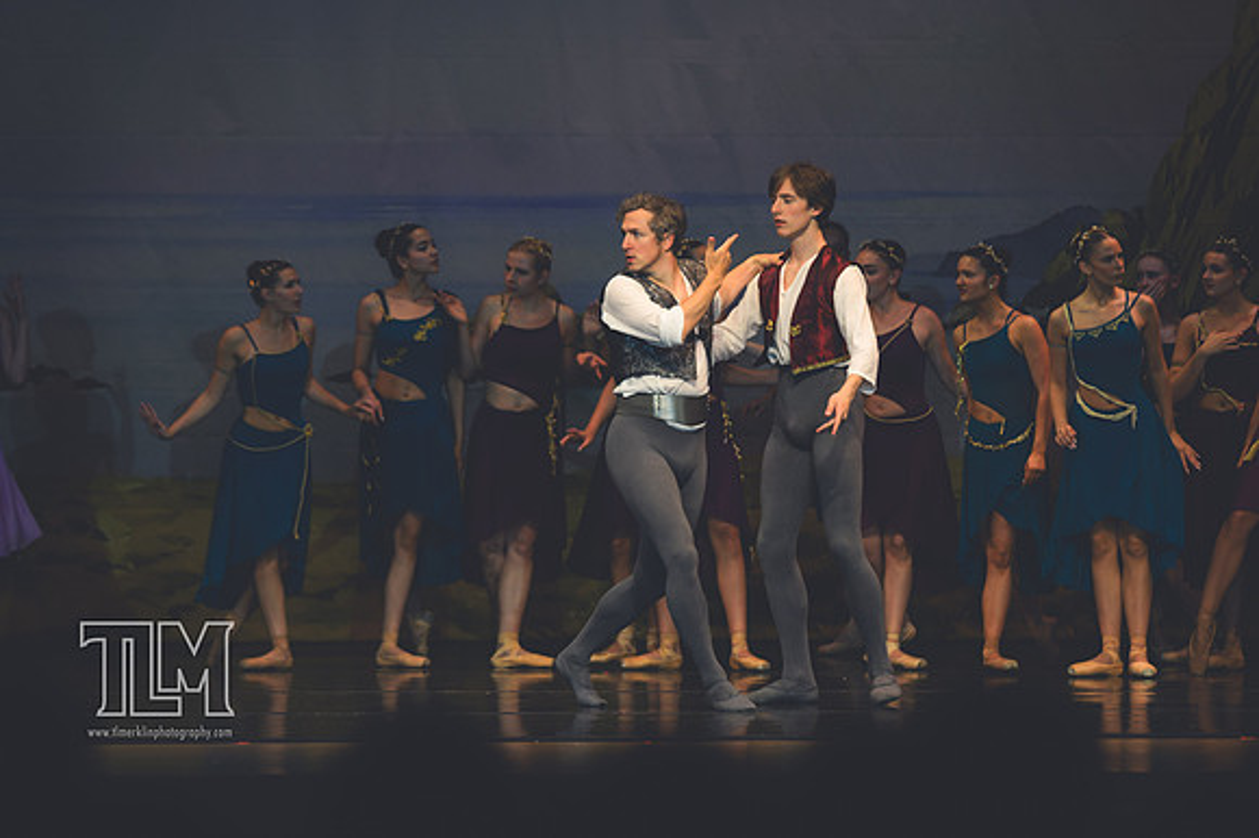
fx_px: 8388
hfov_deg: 8.6
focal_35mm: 240
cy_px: 419
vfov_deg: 5.7
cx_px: 630
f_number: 2.8
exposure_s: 1/500
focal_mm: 160
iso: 500
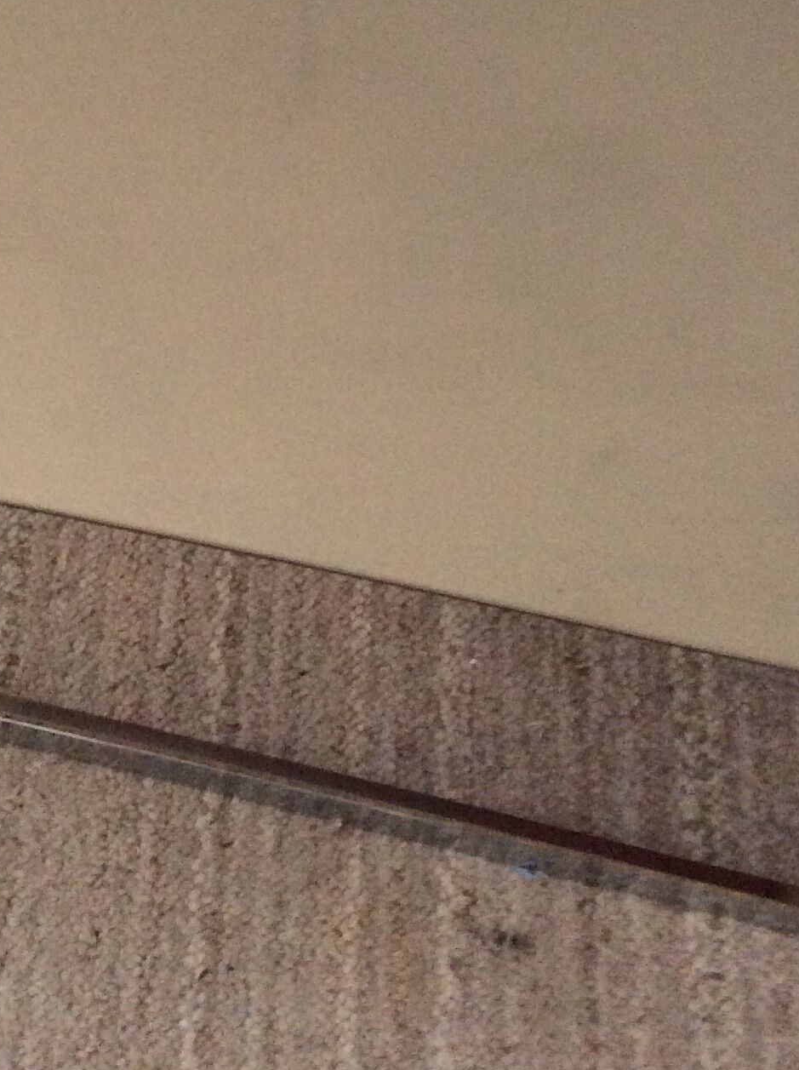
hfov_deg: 22.2
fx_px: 2036
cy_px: 43
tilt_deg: -53.4
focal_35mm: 66
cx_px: 402
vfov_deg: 28.0
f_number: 2.4
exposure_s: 1/25
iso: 200
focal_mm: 3.3
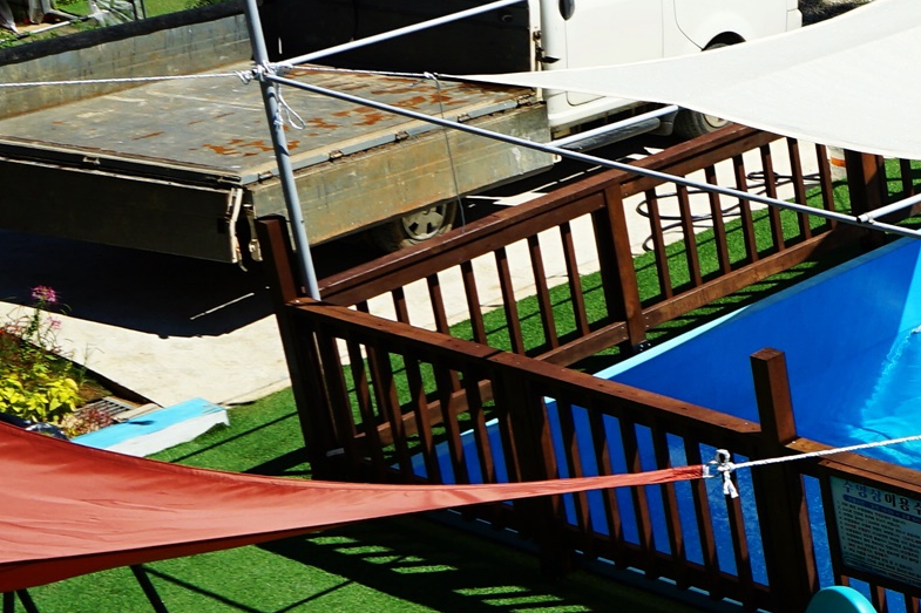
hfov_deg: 15.8
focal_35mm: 107
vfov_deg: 12.8
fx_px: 2737
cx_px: 1731
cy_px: 277
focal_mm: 28
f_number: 11
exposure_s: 1/200
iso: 100
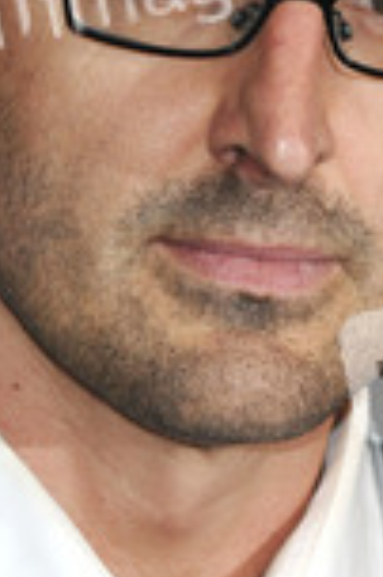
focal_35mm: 691
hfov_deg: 2.0
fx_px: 11057
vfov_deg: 3.0
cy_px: 163
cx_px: 192
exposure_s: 1/160
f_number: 4.5
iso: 400
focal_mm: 175
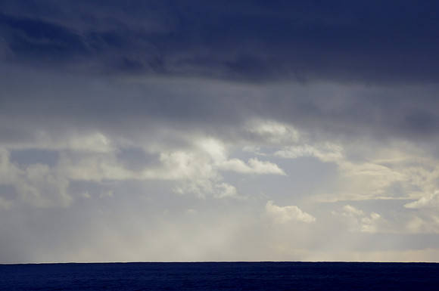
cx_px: 220
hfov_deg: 6.6
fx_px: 3836
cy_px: 146
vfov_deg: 4.4
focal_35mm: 315
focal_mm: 210
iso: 100
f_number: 9
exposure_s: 1/500
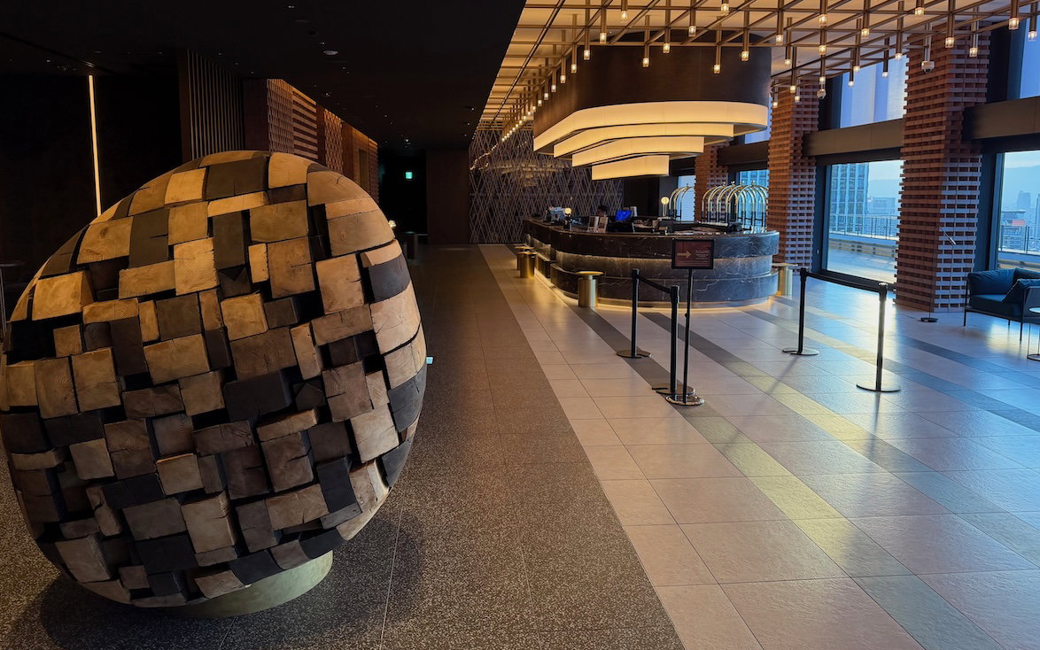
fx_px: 737
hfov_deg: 70.4
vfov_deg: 47.4
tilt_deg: -6.3
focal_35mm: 26
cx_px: 517
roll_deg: +0.2
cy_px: 270
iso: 200
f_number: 1.78
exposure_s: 1/90
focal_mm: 6.76
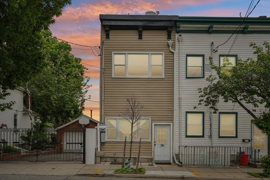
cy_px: 90
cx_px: 135
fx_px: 232
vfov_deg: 42.3
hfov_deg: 60.3
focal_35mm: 31
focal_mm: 31
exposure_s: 1/250
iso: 100
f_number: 8
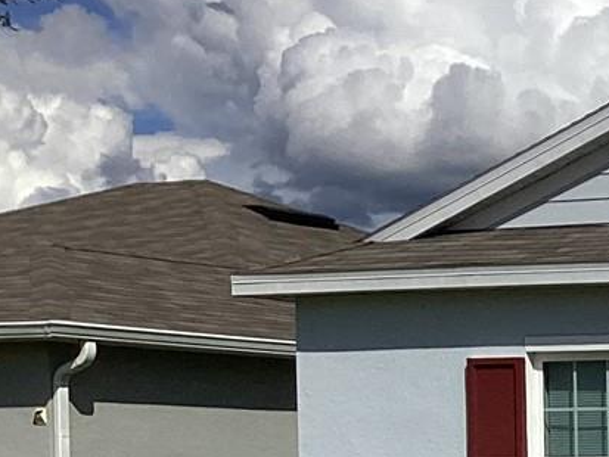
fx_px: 2112
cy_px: 522
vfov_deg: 12.1
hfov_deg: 14.2
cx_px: 1150
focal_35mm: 120
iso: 25
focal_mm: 3.3
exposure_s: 1/4808
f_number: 2.4
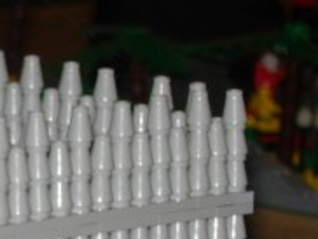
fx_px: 4158
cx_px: -217
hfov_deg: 4.3
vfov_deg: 3.3
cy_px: 501
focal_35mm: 452
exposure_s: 1/64
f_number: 4.6
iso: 79
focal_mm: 21.3
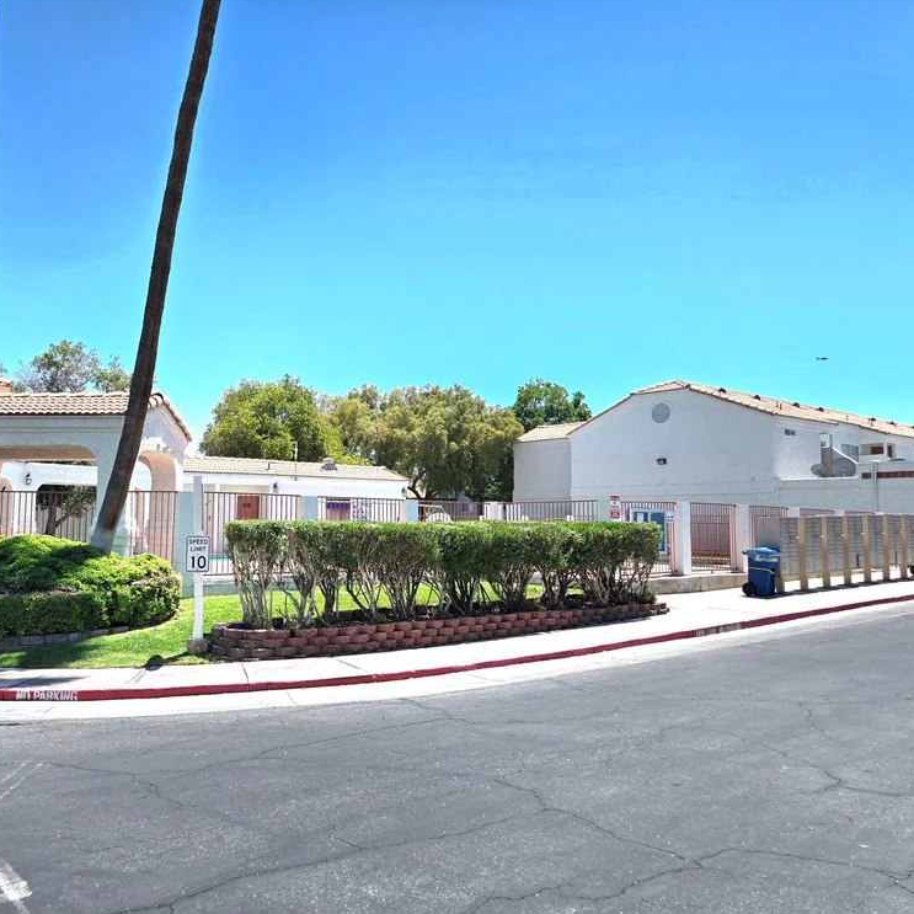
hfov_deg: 56.4
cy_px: 454
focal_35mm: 28
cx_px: 327
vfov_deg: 57.3
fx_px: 836
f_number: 1.8
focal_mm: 5.4
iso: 32
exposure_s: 1/3333
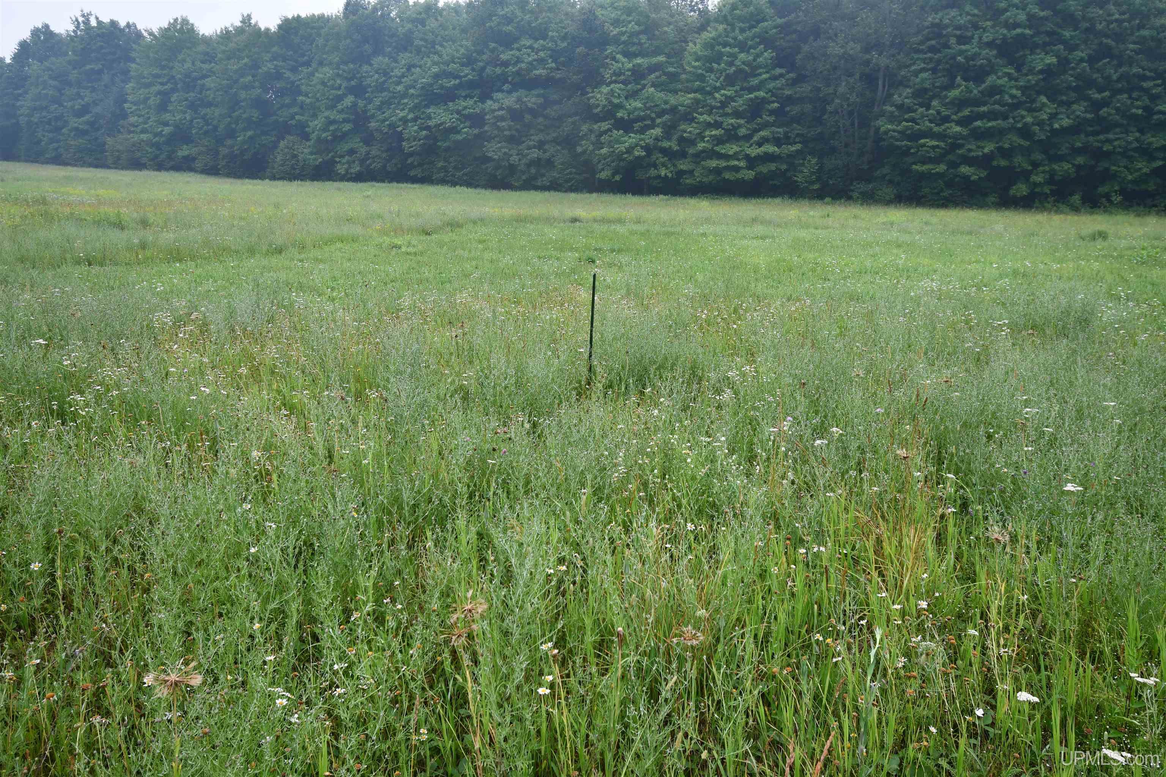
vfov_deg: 51.3
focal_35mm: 25
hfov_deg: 71.5
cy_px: 388
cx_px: 583
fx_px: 810
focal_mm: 17
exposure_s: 1/250
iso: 200
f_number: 6.3
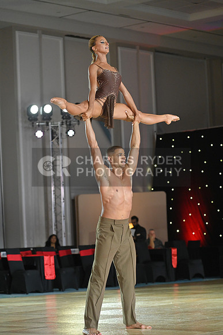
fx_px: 1114
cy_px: 168
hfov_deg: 11.4
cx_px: 112
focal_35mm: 120
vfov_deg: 17.1
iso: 2000
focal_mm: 120
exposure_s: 1/250
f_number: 4
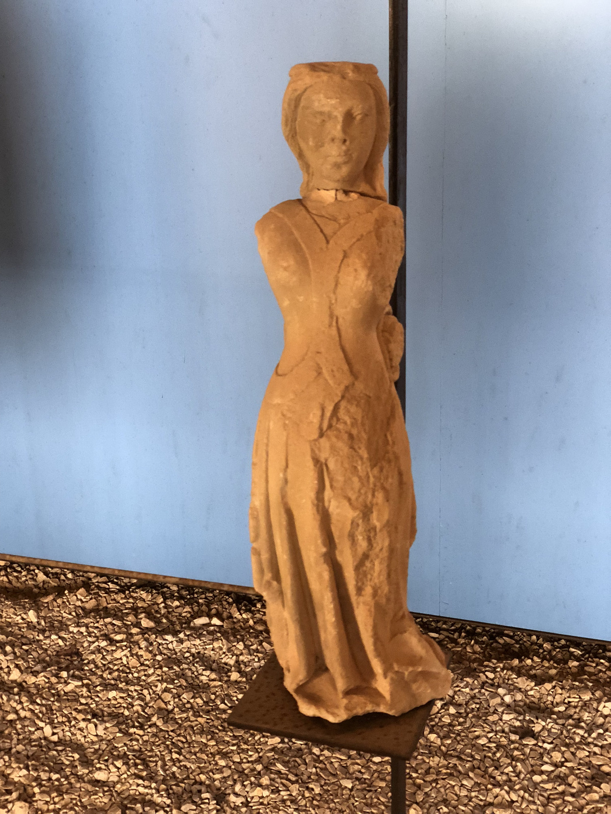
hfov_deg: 28.0
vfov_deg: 36.8
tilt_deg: -19.6
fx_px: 1224
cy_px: 407
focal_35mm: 52
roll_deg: +1.9
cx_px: 306
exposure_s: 1/33
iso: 160
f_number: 2.4
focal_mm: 6
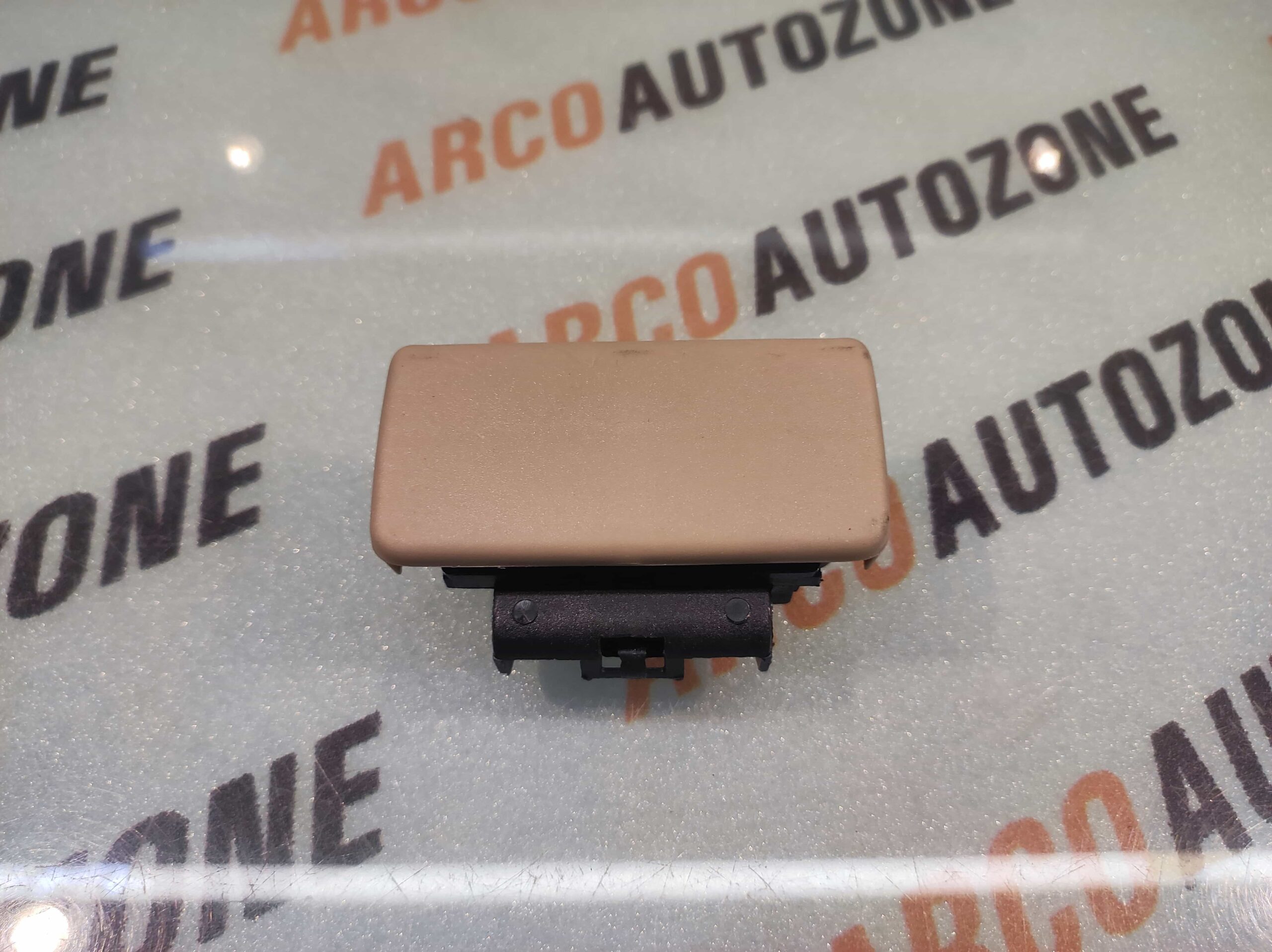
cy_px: 476
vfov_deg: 74.7
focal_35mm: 17
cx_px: 636
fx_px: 624
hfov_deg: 91.1
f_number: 1.79
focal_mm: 4.74
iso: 143
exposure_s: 1/50
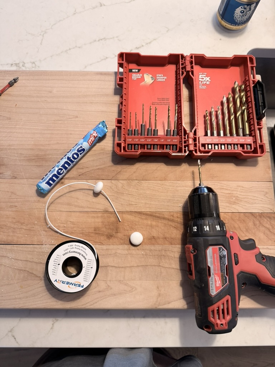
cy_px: 184
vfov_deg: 71.6
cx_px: 138
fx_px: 254
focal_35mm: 24
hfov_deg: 56.8
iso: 200
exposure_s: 1/60
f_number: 1.78
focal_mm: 6.76
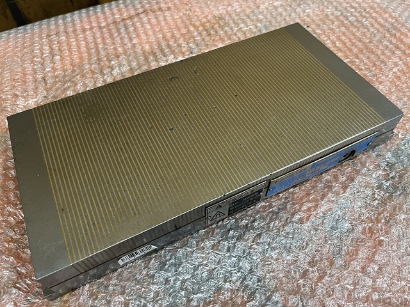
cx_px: 205
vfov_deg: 53.1
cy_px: 154
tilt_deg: -56.5
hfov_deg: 67.3
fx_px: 308
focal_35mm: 26
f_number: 1.6
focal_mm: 5.1
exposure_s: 1/60
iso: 160
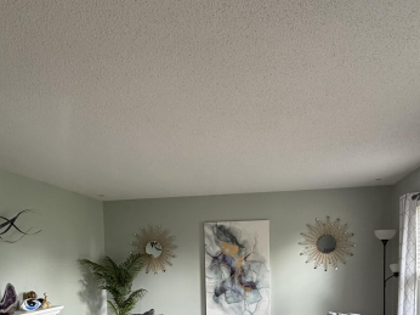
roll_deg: +1.4
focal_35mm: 27
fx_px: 327
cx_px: 232
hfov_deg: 65.2
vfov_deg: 46.8
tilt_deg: -2.3
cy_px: 277
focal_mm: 2.22
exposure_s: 1/60
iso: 320
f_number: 2.2
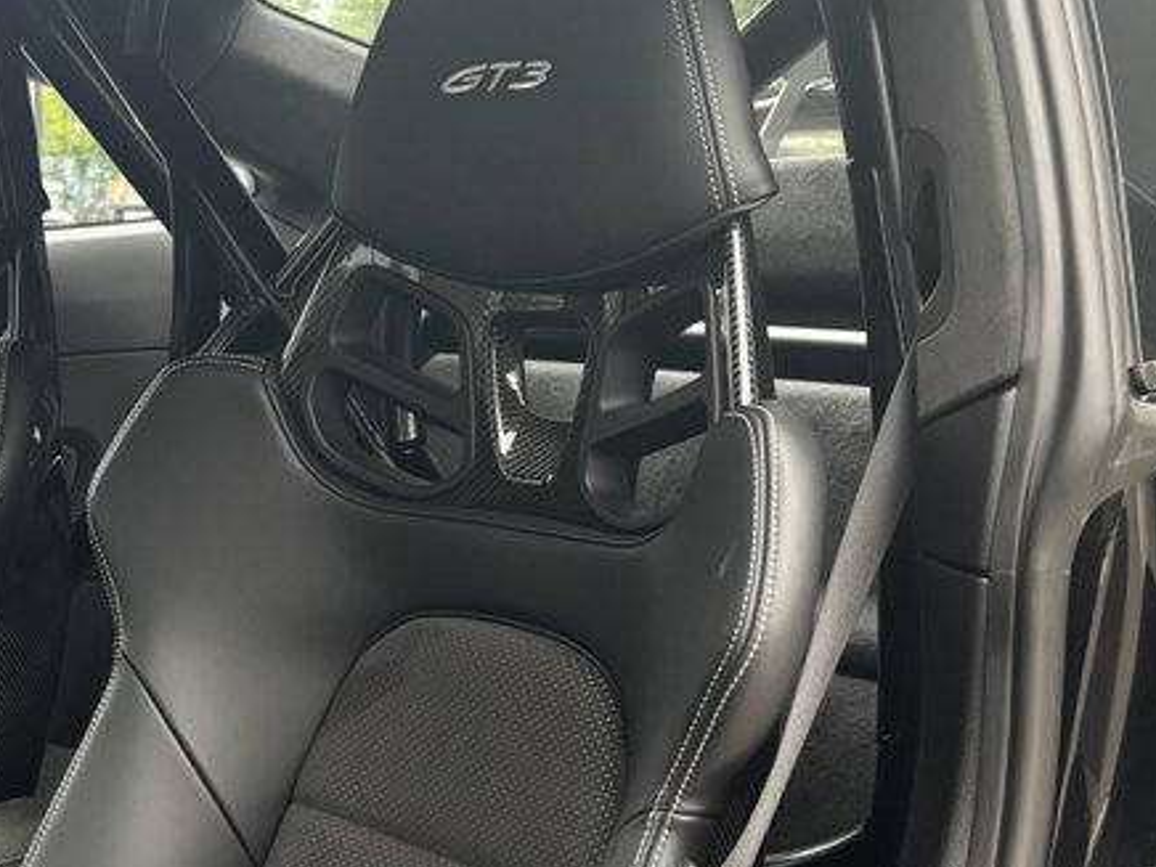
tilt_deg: -11.5
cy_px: 673
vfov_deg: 23.7
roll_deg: -1.0
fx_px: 2037
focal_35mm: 61
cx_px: 196
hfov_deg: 30.7
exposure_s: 1/60
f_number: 1.6
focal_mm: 5.96
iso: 320
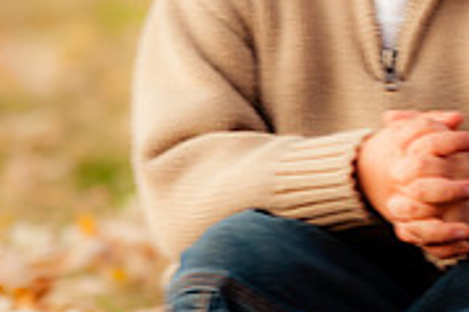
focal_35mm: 584
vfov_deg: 2.3
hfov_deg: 3.5
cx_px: 574
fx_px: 7601
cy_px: 17
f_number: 3.5
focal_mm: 120
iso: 800
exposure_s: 1/50
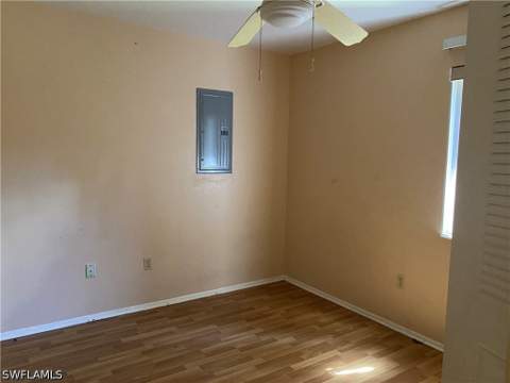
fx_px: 383
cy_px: 192
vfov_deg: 53.1
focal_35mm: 26
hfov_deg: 67.3
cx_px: 255
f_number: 1.8
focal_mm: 4.25
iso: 640
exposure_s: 1/30
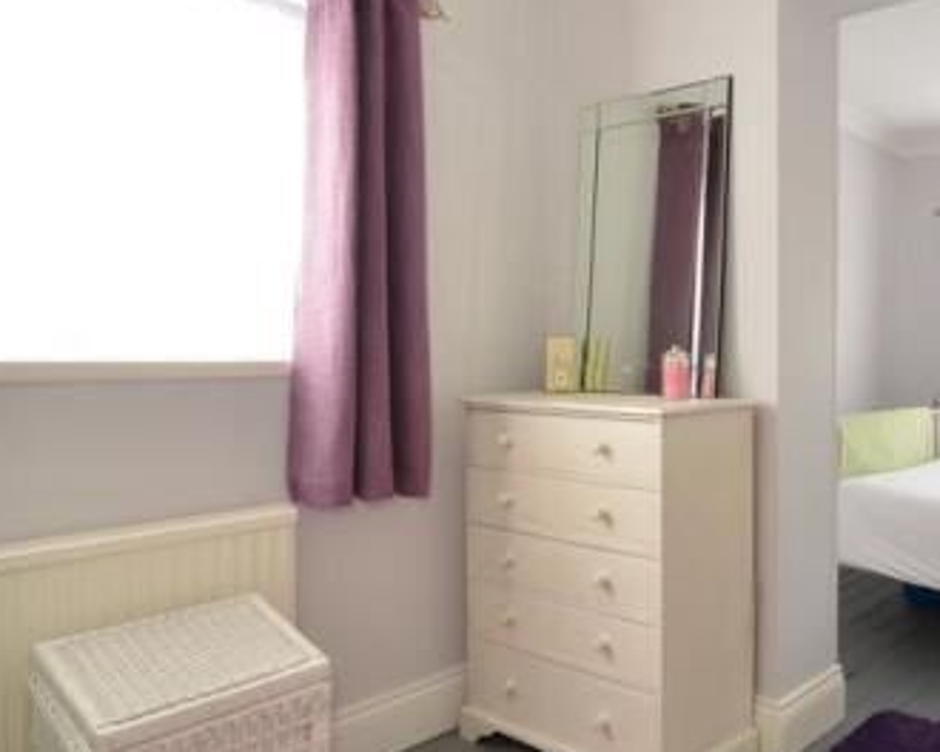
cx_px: 780
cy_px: 338
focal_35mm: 28
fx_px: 779
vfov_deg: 51.4
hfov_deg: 56.6
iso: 400
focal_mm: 10
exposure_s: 1/1.6
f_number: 16
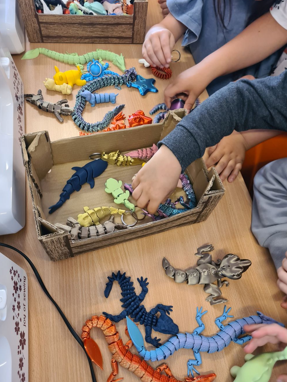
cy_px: 194
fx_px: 299
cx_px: 146
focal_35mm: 27
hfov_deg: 51.3
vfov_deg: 65.3
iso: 200
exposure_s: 1/50
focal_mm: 5.4
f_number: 1.8
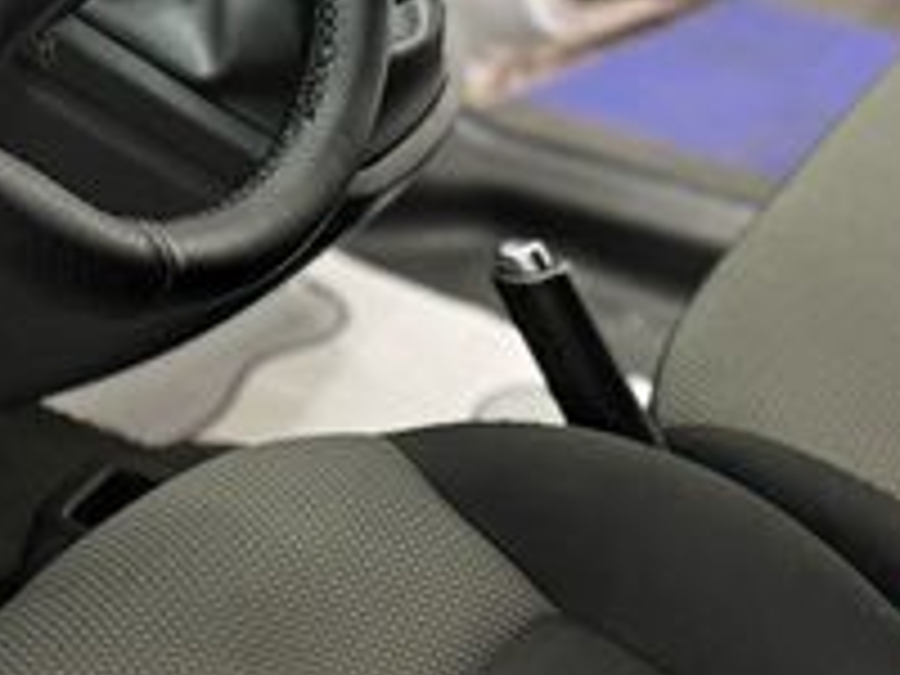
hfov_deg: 16.2
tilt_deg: -33.4
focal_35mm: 120
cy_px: 459
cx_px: 117
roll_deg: -4.4
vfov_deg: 12.3
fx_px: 3120
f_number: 1.78
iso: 400
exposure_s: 1/50
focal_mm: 6.76
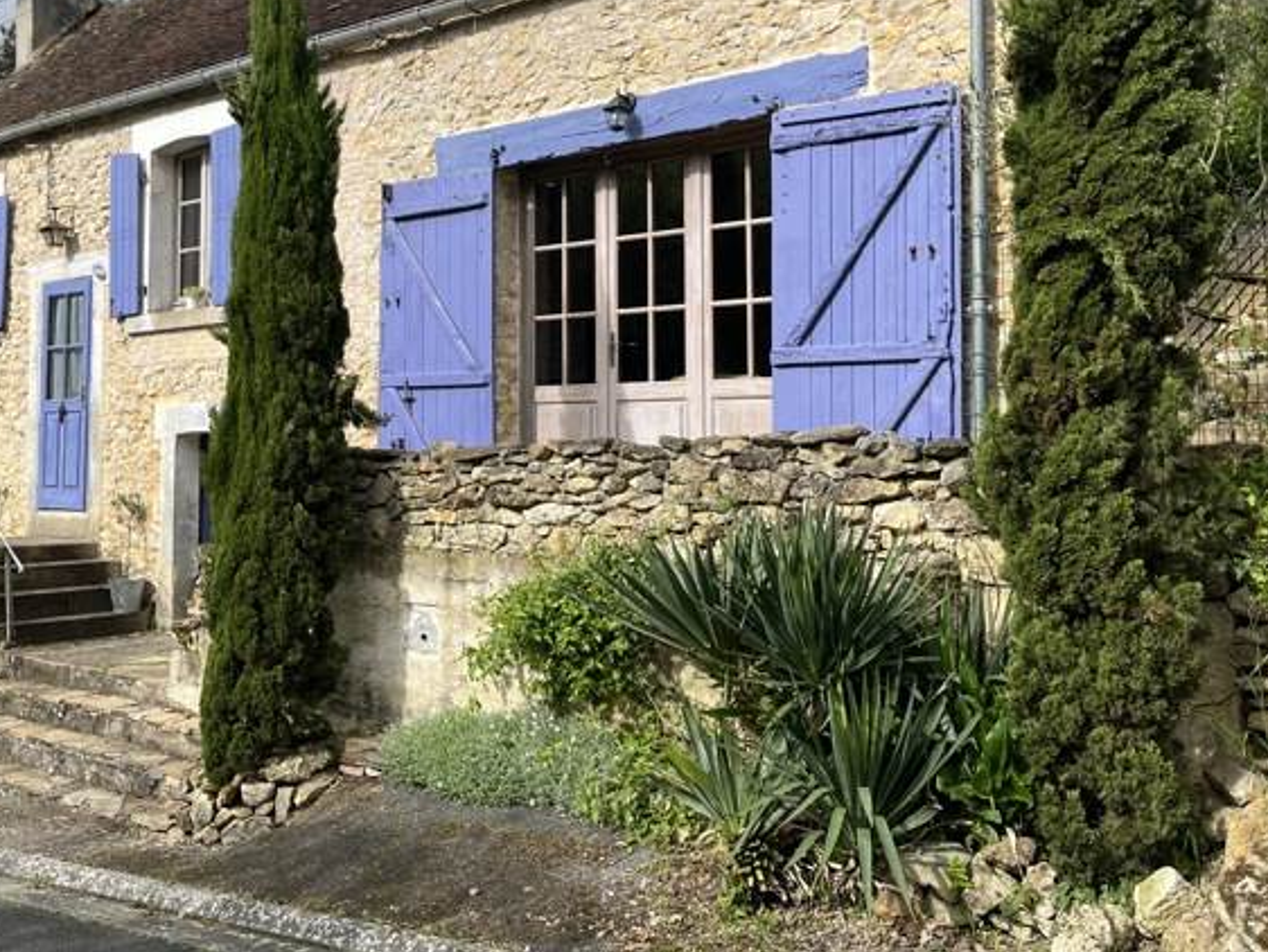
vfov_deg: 38.3
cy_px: 332
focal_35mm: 37
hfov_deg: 49.9
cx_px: 526
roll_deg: -0.5
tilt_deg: +4.0
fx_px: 1356
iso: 50
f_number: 1.6
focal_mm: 5.1
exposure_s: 1/2755
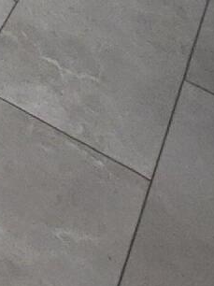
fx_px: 702
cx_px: -478
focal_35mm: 85
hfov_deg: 10.3
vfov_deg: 18.1
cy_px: -232
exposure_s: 1/60
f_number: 2.2
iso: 400
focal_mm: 2.2
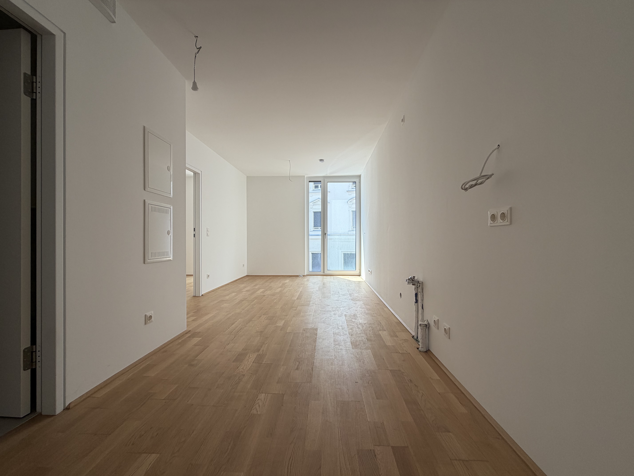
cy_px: 238
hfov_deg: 102.1
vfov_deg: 85.7
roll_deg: +0.0
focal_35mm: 14
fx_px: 256
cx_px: 317
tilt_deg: +0.8
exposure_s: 1/121
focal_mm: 2.22
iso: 64
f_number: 2.2
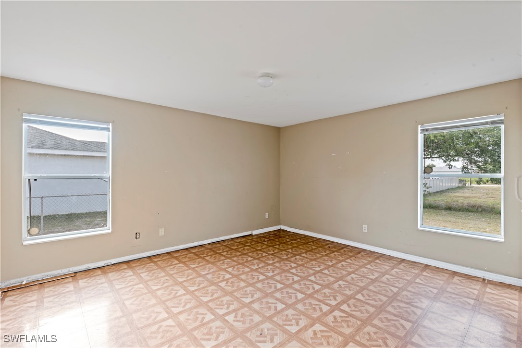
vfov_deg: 73.7
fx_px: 232
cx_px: 261
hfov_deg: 96.7
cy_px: 174
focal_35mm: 16
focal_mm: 16
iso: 400
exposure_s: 1/2.5
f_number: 13
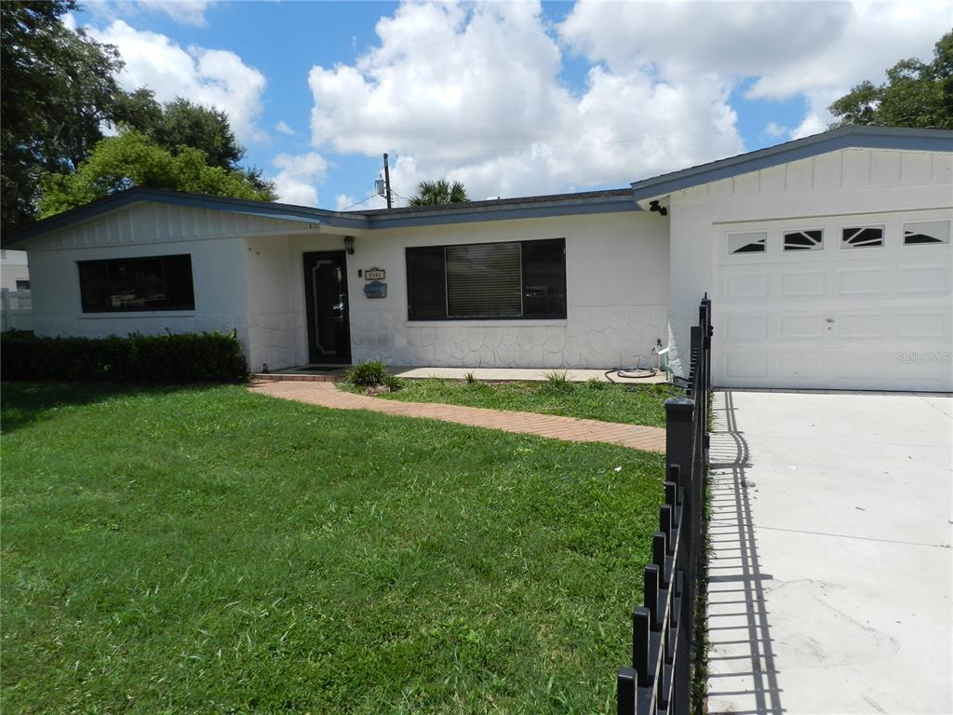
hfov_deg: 73.9
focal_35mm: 23
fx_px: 633
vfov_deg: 58.9
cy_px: 358
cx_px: 476
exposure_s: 1/1000
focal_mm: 4
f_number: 4.5
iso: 160
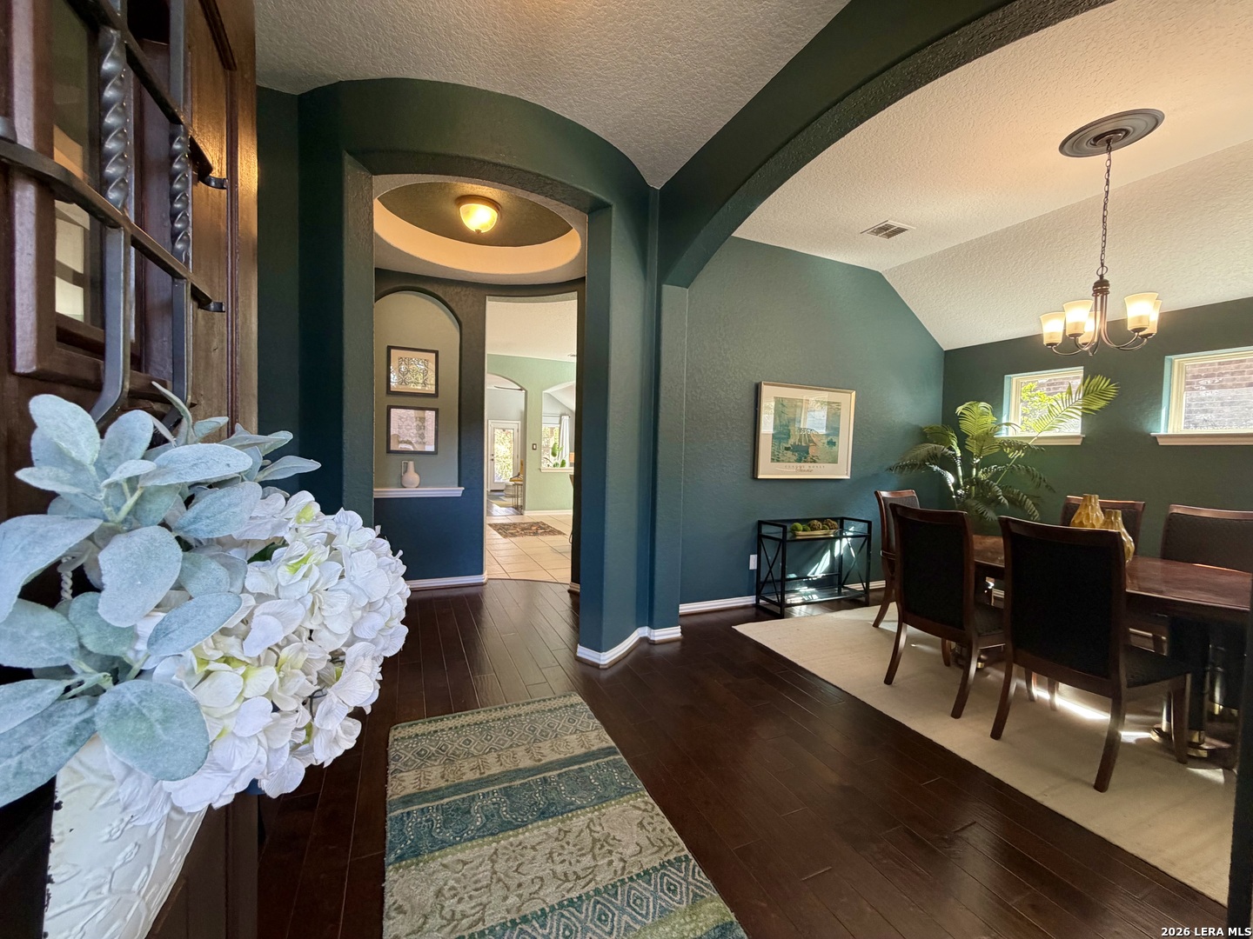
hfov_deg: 102.1
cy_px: 470
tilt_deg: -2.3
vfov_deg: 85.7
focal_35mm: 14
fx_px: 507
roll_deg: -1.1
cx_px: 626
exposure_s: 1/60
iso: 250
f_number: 2.2
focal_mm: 2.22
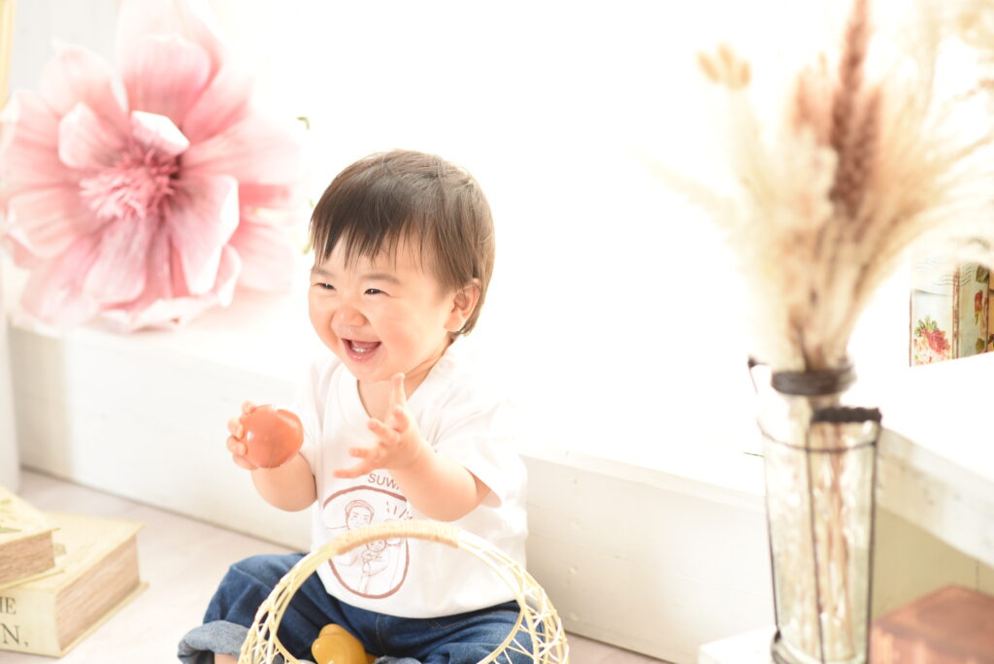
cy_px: 332
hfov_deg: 23.9
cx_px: 497
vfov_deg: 16.1
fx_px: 2348
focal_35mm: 85
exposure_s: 1/160
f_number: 3.5
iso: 1000
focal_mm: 85
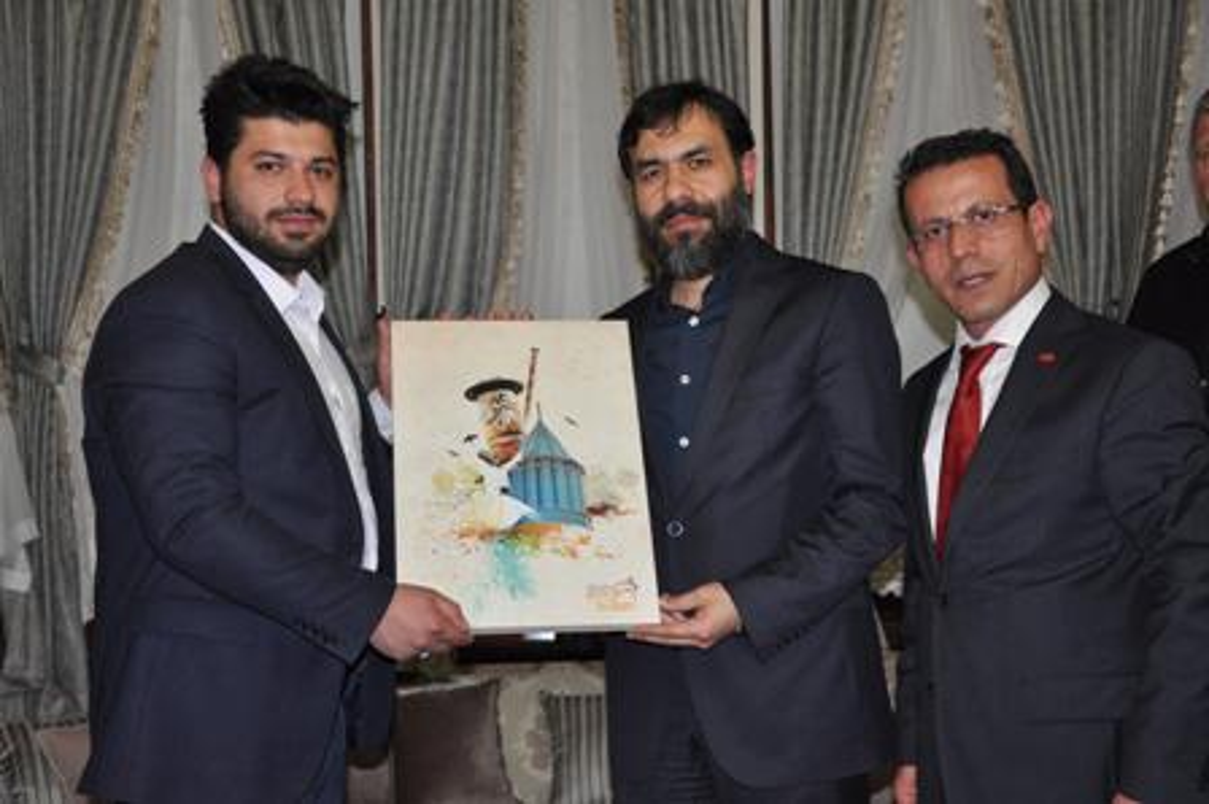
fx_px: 1762
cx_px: 604
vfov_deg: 25.7
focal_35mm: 52
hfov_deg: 37.9
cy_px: 402
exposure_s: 1/60
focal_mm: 35
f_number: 4.5
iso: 1250
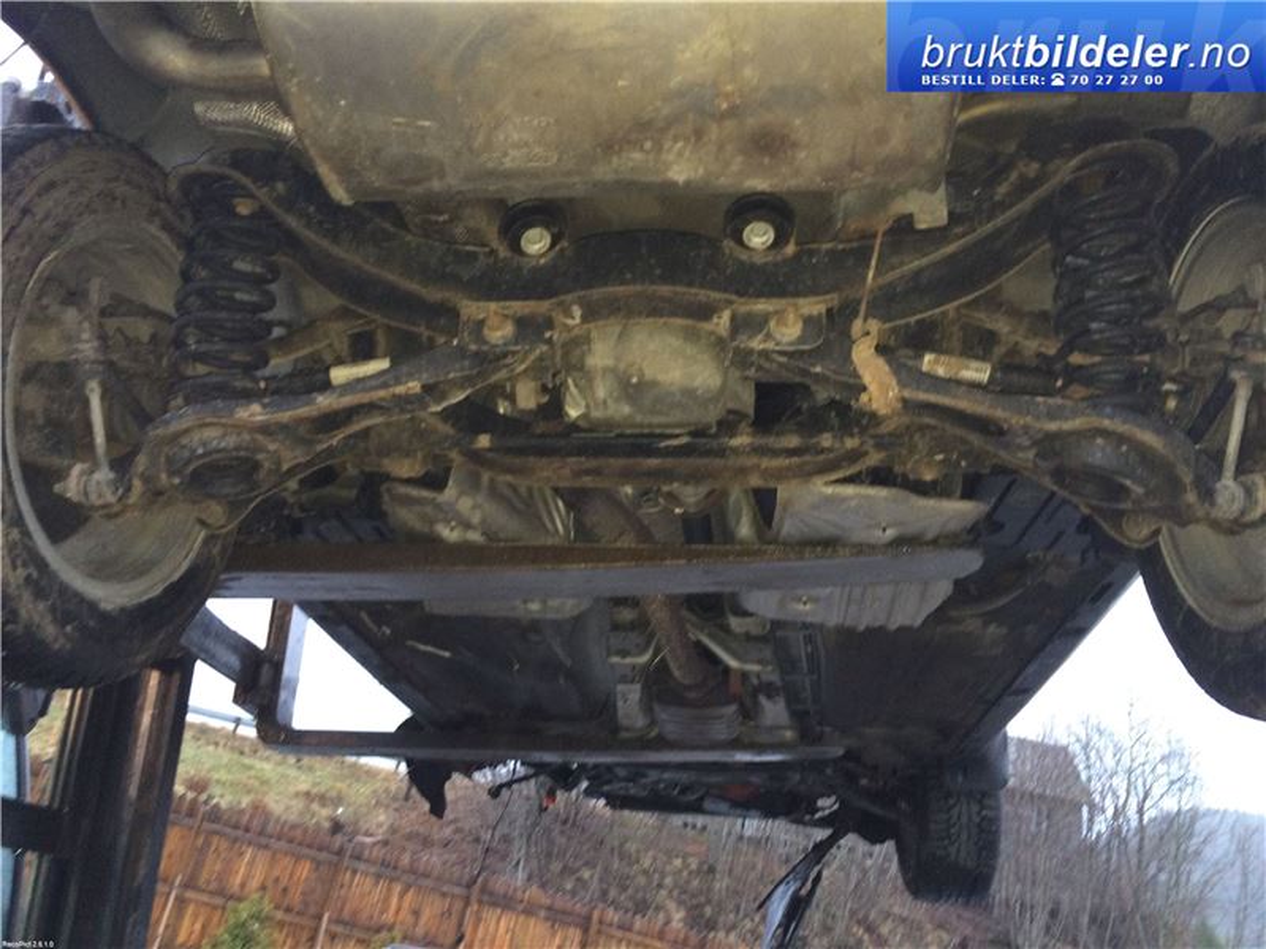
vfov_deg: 48.2
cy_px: 474
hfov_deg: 61.7
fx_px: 1061
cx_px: 633
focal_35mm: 29
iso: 160
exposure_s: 1/16
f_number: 2.2
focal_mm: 4.15
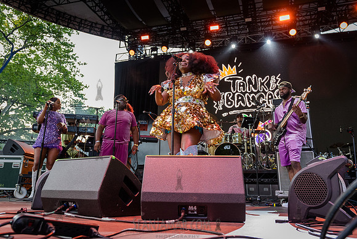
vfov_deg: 43.1
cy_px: 92
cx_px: 178
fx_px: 301
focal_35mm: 30
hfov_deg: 61.3
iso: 1600
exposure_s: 1/500
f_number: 3.5
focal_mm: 24
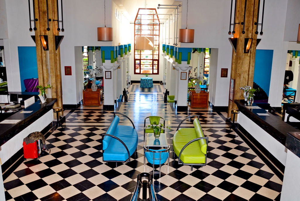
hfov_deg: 59.5
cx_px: 150
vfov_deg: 41.8
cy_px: 100
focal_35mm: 32
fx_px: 263
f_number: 8
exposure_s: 1/30
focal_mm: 21
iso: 400
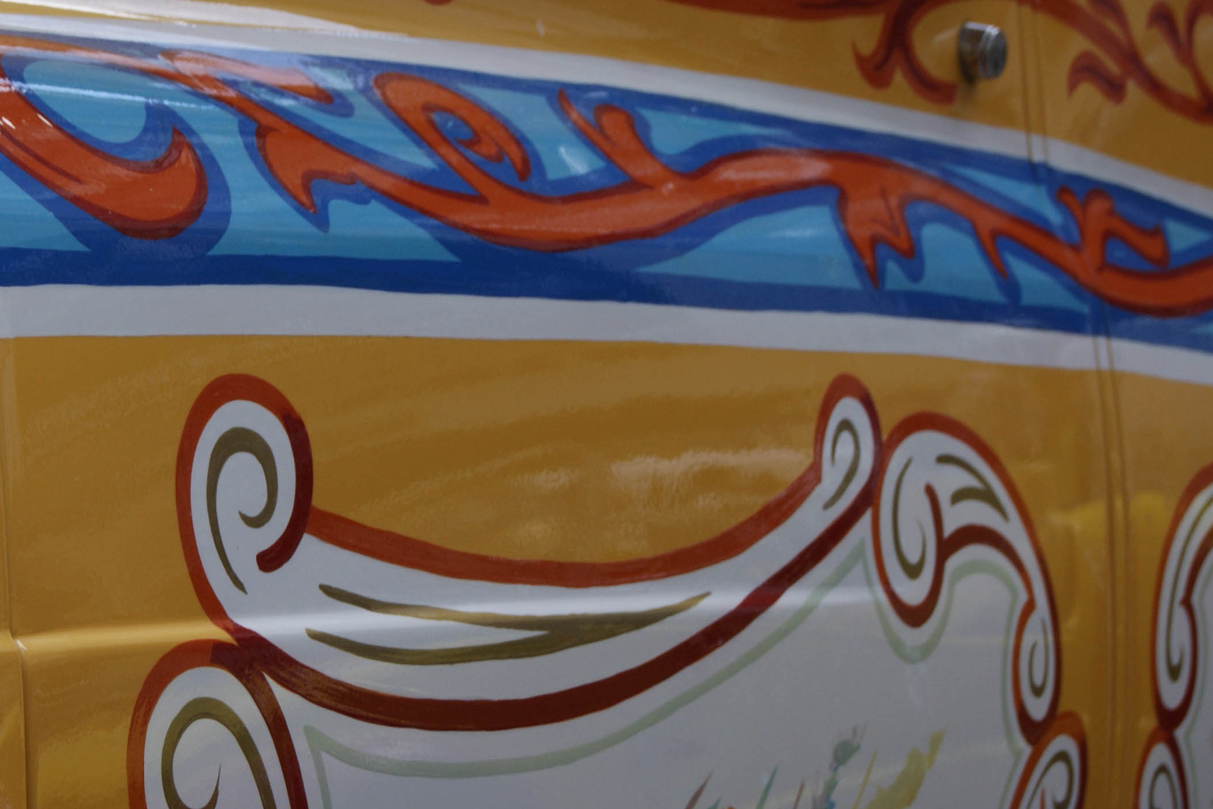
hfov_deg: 11.4
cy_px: 543
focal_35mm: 180
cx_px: 253
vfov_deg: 7.6
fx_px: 6068
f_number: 9
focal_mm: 55
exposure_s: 1/100
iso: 125
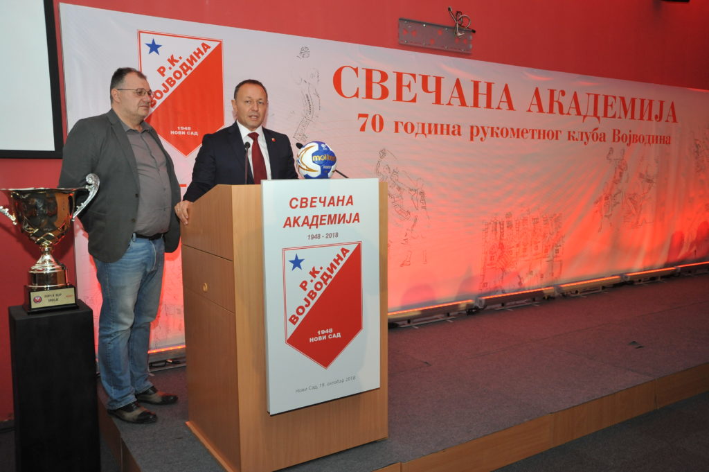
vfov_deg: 41.1
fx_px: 630
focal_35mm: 32
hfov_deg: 58.8
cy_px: 236
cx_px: 354
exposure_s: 1/60
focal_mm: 32
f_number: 9
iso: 2000
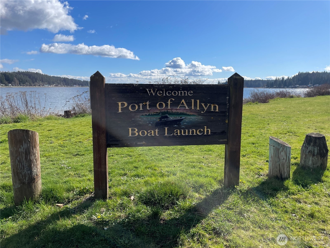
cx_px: 165
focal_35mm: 26
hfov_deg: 67.3
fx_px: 248
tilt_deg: -8.7
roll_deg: -0.3
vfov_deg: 53.1
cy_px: 124
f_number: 1.6
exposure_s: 1/4132
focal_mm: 4.2
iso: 32
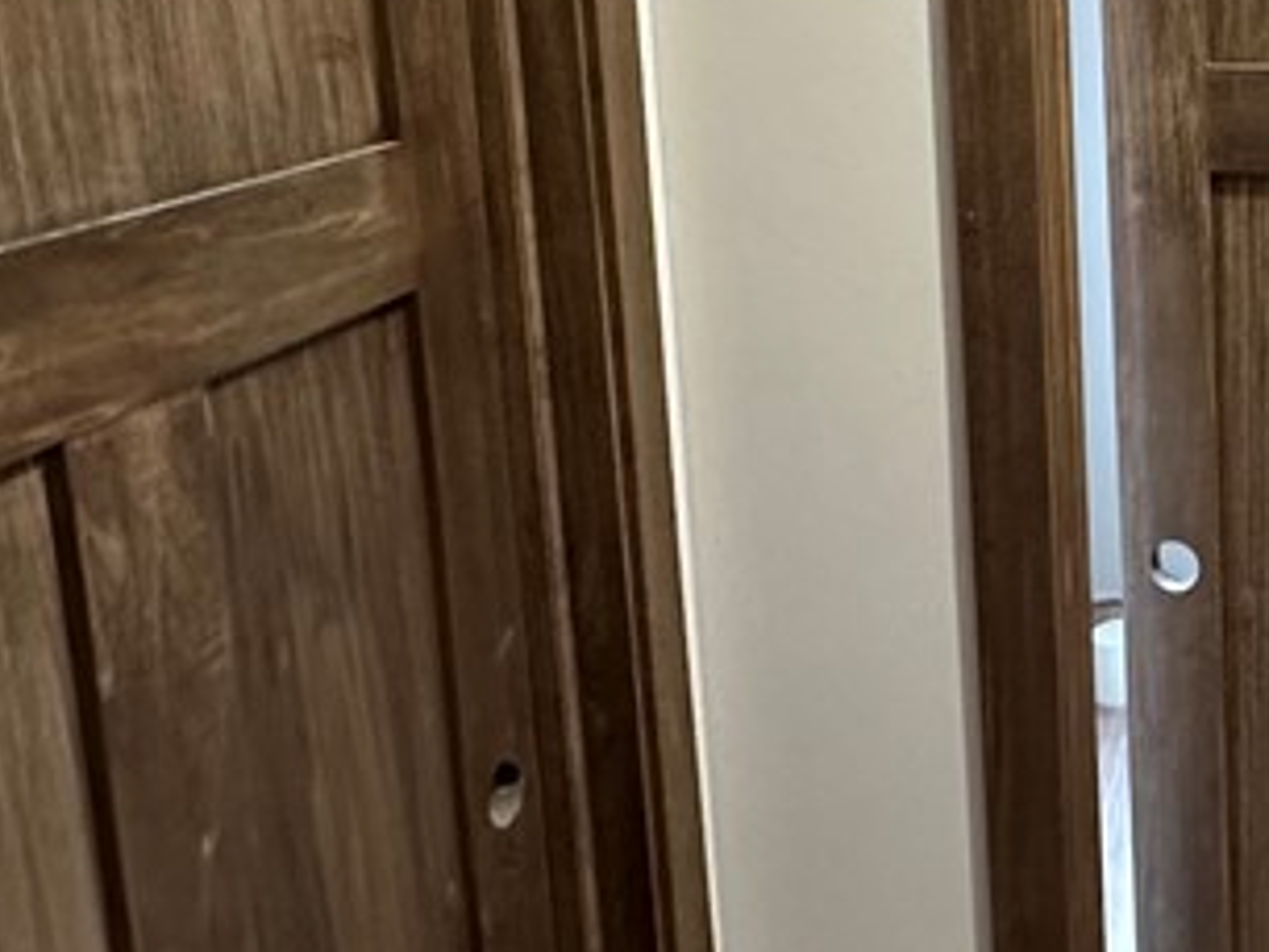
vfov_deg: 29.9
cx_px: 1490
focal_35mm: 47
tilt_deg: -9.1
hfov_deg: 33.5
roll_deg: +0.8
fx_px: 1724
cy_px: 137
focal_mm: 2.22
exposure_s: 1/60
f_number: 2.2
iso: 640
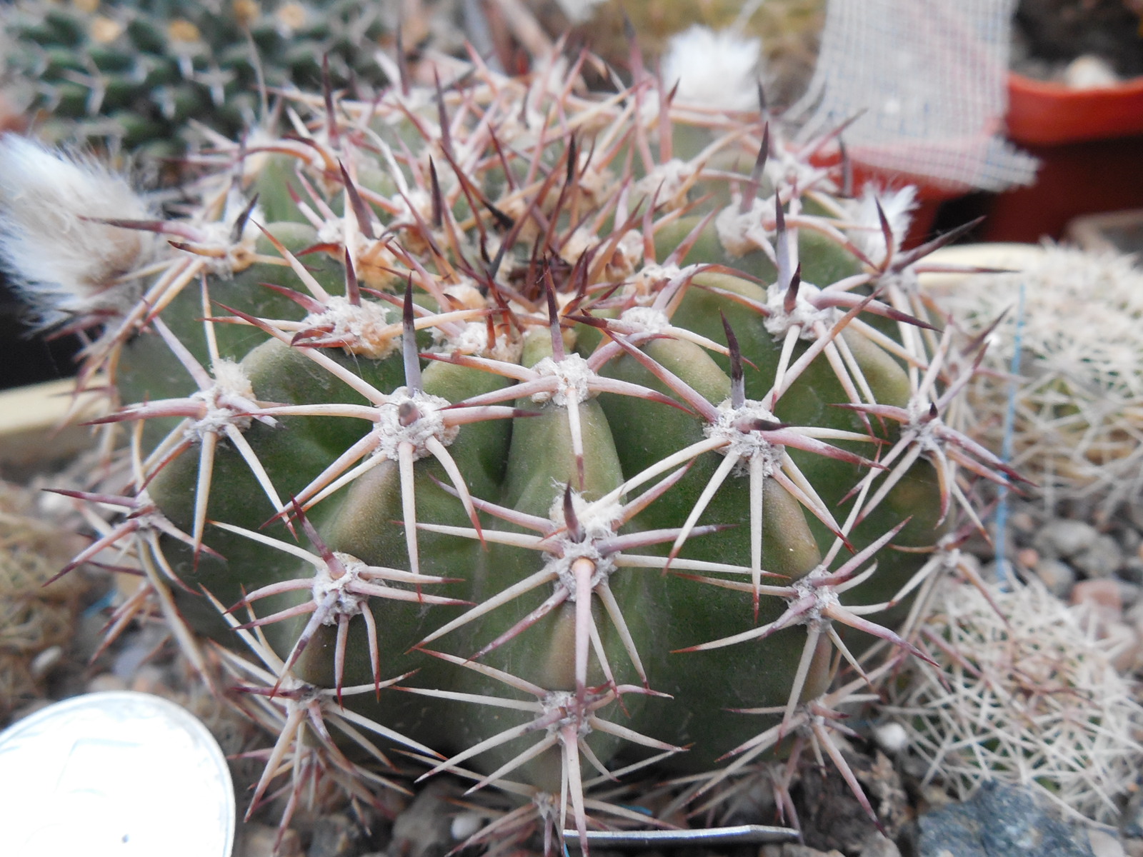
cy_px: 428
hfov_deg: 58.4
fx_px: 1024
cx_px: 572
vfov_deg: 45.4
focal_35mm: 31
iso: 400
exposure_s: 1/15
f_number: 3.6
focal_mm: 5.6
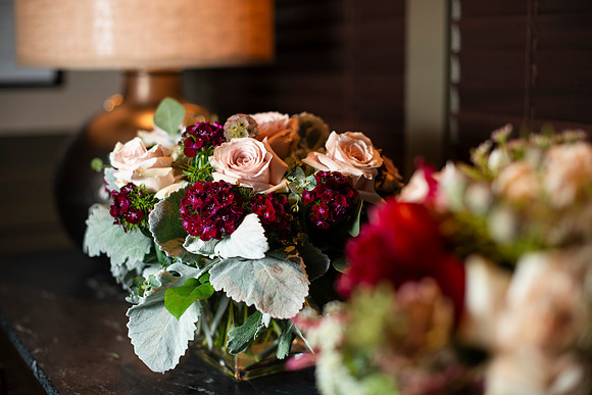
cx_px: 296
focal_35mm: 50
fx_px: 822
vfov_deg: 27.0
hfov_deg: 39.6
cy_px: 198
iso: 200
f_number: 2
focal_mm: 50
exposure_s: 1/200
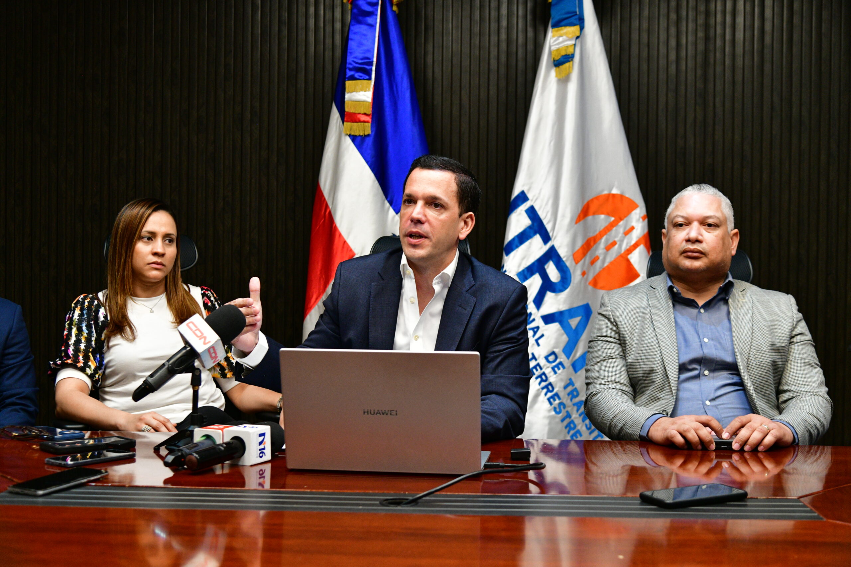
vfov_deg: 30.5
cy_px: 284
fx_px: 1040
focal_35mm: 44
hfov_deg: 44.5
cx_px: 426
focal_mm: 44
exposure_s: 1/250
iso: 3200
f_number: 4
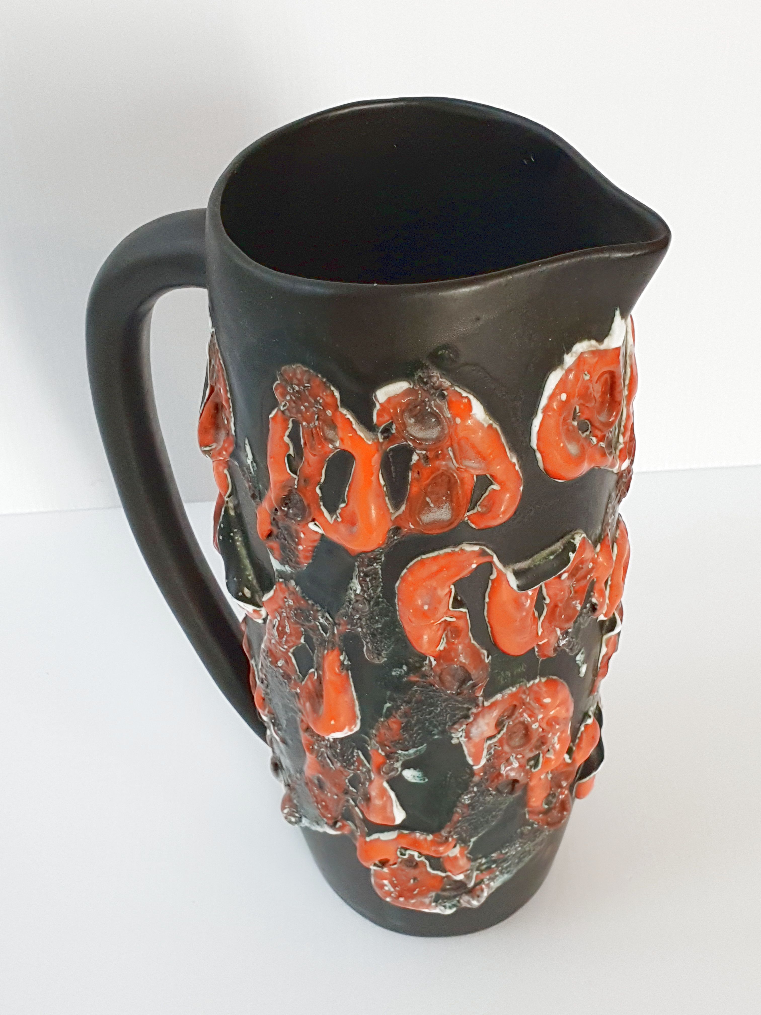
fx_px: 762
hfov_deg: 53.1
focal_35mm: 26
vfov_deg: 67.3
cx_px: 380
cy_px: 508
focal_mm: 4.3
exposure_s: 1/50
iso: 320
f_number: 2.4
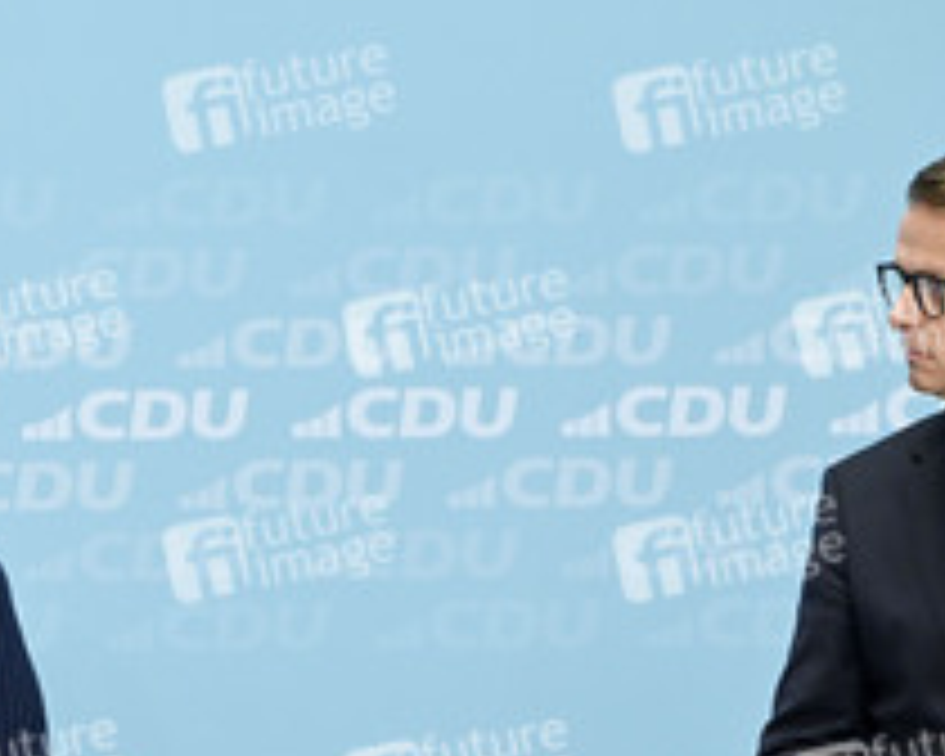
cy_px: 662
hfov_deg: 6.6
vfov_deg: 5.3
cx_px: 340
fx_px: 8167
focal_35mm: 292
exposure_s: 1/640
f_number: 5
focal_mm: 145
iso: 4000
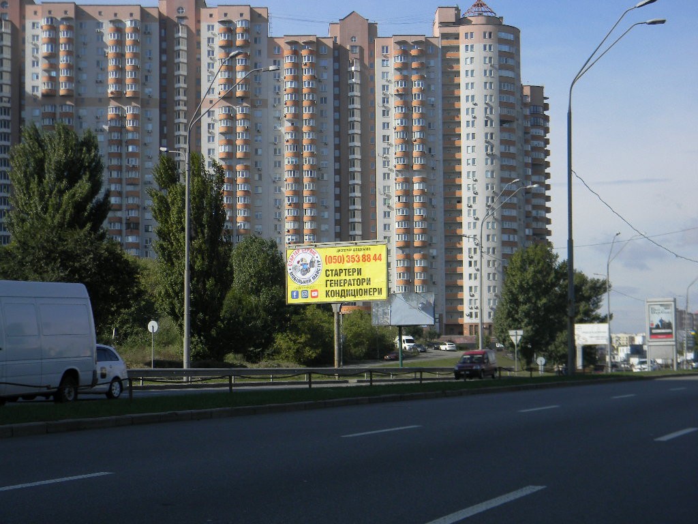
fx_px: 1351
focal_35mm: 67
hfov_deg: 29.0
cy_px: 262
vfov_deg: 21.9
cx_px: 349
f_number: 4.3
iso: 80
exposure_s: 1/758
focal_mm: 12.2
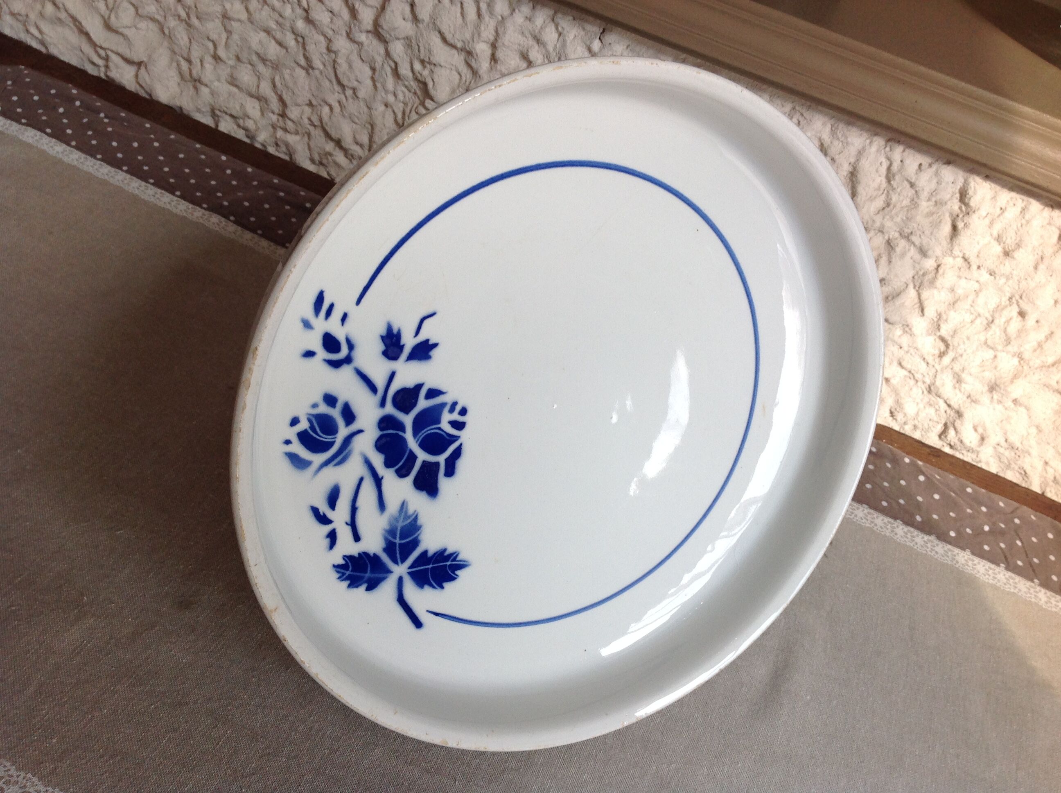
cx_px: 530
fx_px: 1071
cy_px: 396
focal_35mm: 35
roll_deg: -17.8
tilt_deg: -39.9
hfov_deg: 52.7
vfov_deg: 40.6
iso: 64
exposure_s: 1/120
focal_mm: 4.28
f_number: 2.4
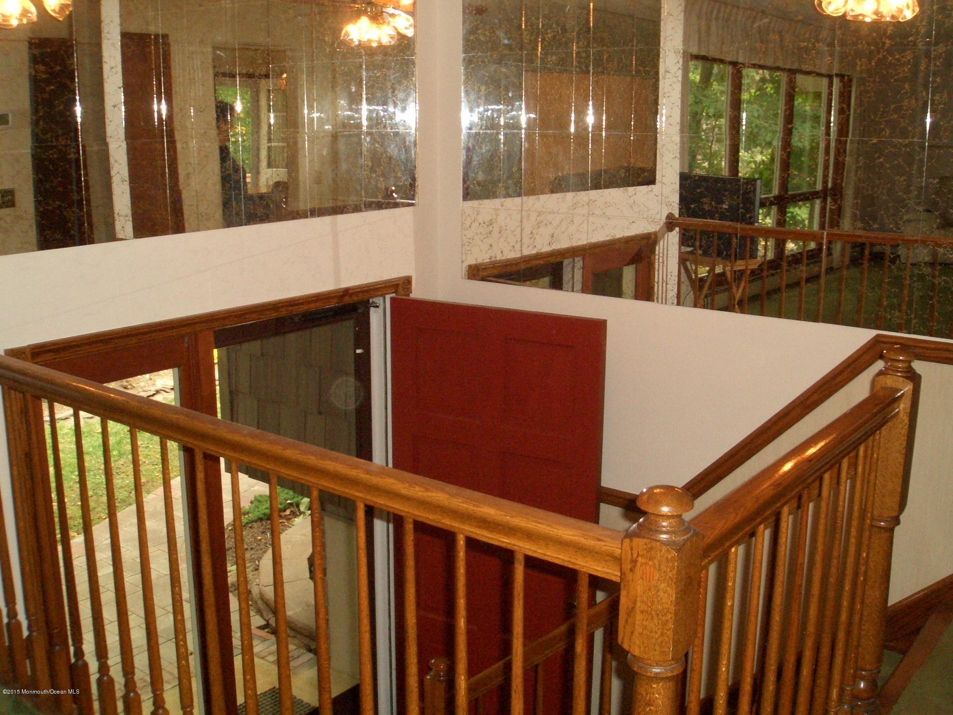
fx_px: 991
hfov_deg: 51.4
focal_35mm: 36
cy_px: 358
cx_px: 476
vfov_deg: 39.7
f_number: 4
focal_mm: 4.8
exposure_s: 1/40
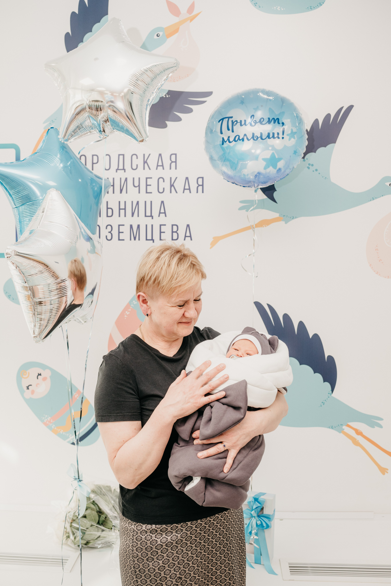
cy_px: 293
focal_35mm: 35
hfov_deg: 37.9
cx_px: 196
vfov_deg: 54.4
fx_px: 570
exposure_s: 1/160
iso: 320
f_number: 4
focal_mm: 35
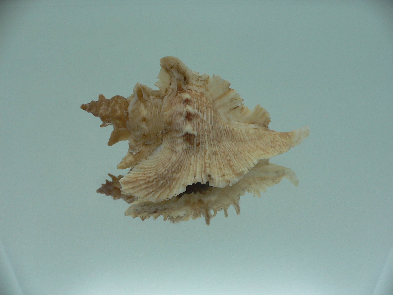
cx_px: 196
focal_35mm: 35
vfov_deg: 40.7
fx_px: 397
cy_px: 148
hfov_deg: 52.6
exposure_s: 1/60
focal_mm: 4.6
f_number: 2.8
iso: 80
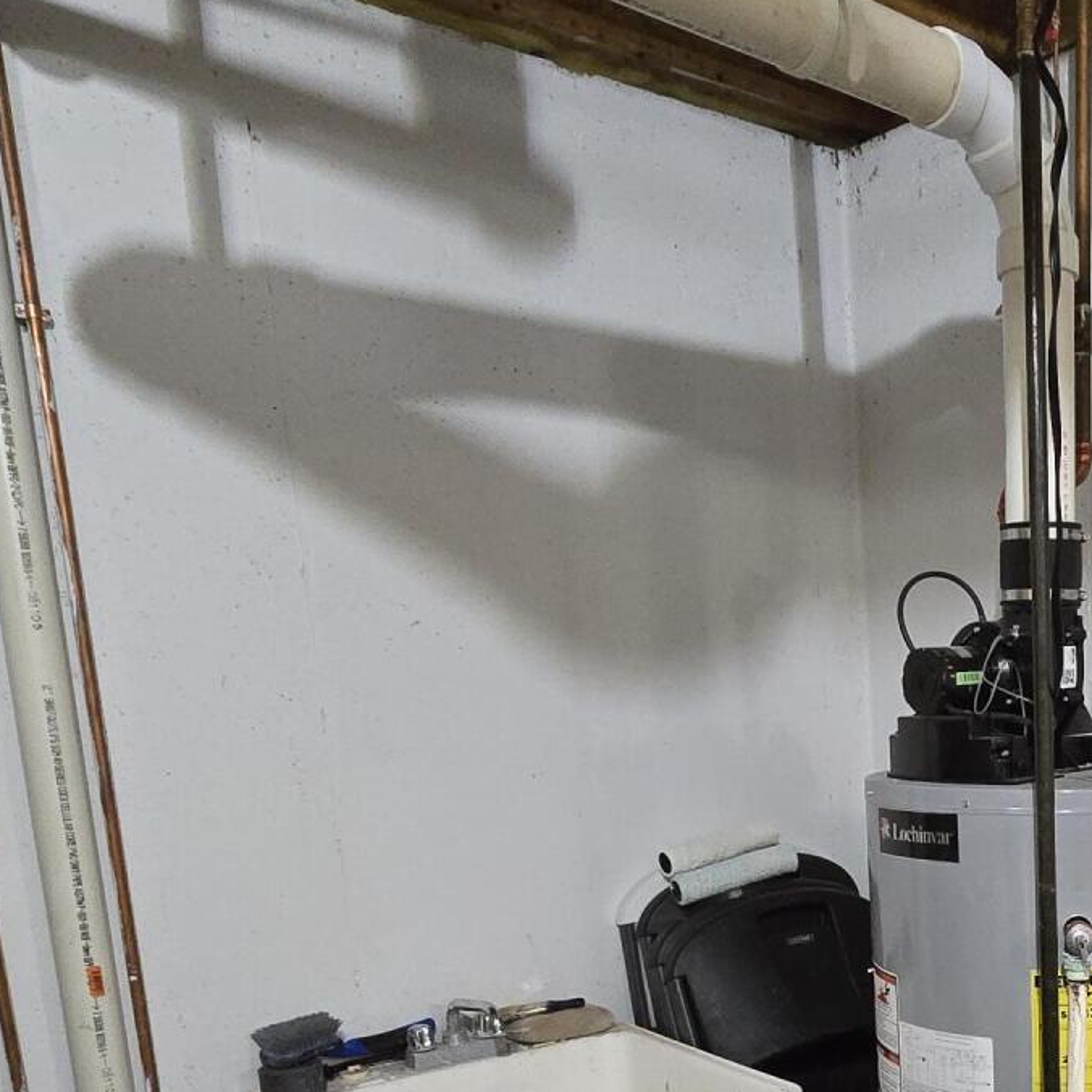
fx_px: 1213
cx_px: 1061
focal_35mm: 34
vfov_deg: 45.0
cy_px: 934
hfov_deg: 42.6
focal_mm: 2.2
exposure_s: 1/60
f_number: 2.2
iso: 1000
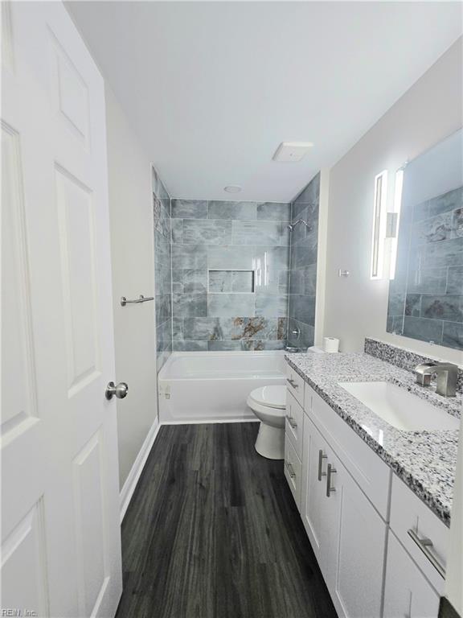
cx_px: 232
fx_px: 232
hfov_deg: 89.9
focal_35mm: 13
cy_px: 309
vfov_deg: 106.2
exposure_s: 1/60.2
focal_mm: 1.7
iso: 64
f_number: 2.2
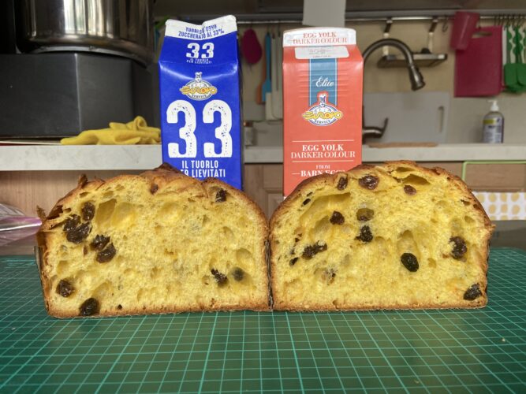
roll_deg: +0.0
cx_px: 263
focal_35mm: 26
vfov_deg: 53.0
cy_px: 197
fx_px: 395
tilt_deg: -6.6
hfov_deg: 67.3
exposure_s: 1/121
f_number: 1.8
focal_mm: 4.25
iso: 100
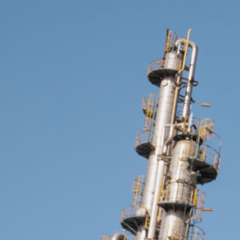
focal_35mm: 167
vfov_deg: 10.5
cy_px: 110
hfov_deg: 9.5
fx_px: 1310
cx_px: 550
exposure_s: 1/250
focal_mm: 36
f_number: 10
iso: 100
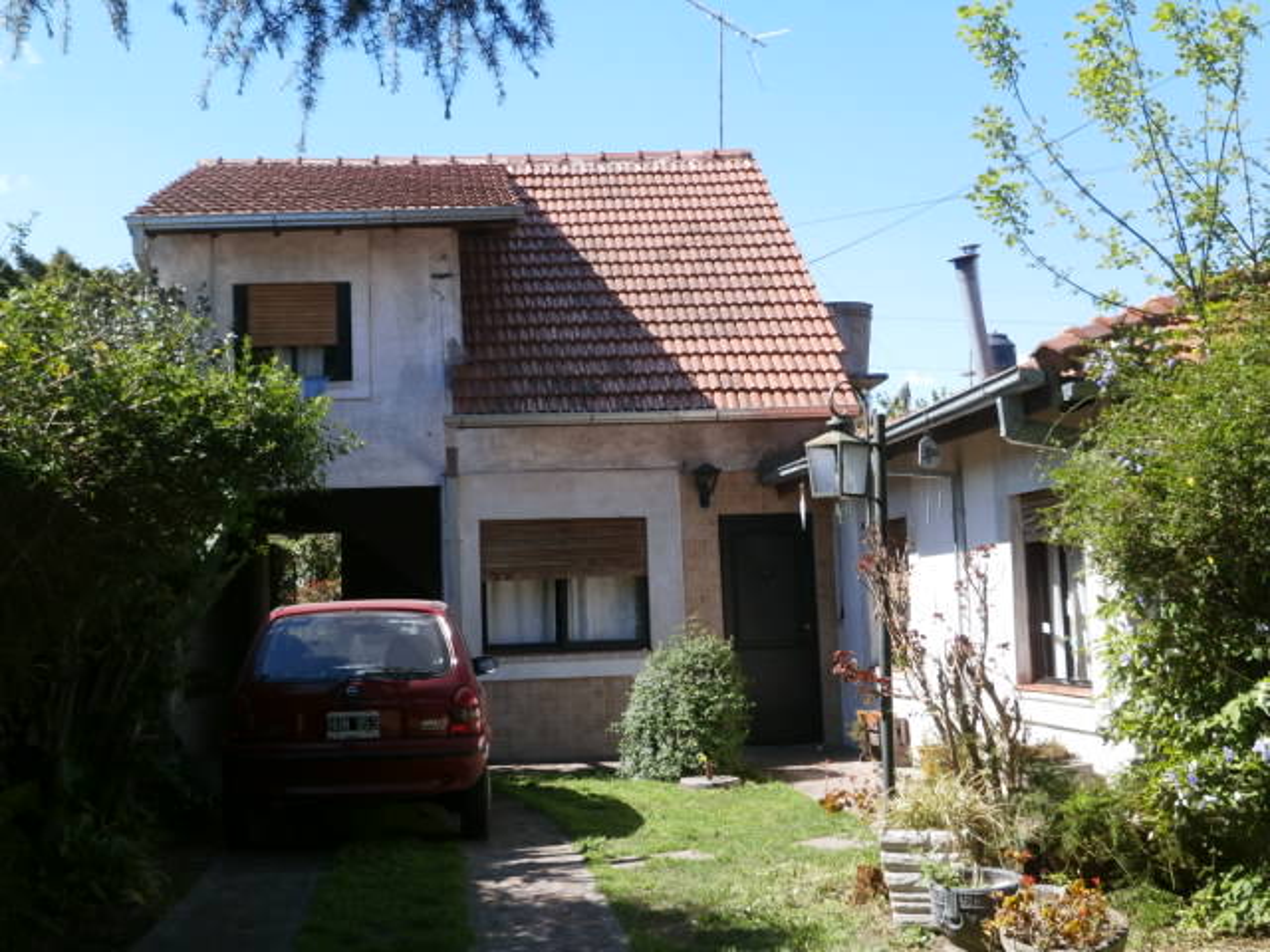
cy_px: 476
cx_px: 635
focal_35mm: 47
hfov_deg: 40.4
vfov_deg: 30.9
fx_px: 1724
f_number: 3.4
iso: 100
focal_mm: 8.3
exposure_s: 1/400
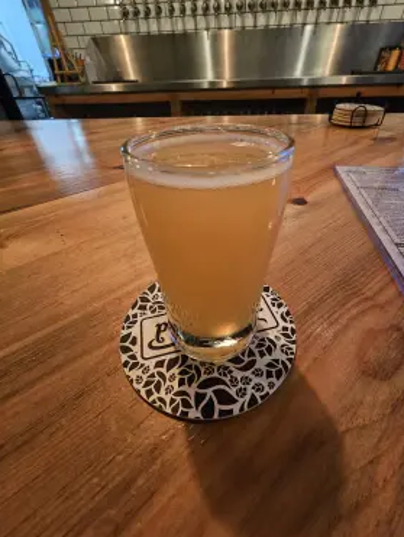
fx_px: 217
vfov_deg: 102.0
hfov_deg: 85.7
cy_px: 262
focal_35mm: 14
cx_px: 214
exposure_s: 1/24
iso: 800
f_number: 2.2
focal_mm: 2.2
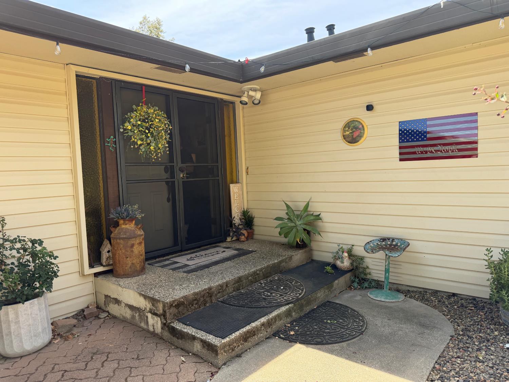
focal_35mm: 24
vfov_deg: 56.8
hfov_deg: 71.6
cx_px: 254
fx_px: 353
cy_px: 191
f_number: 1.78
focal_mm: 6.76
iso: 100
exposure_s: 1/992
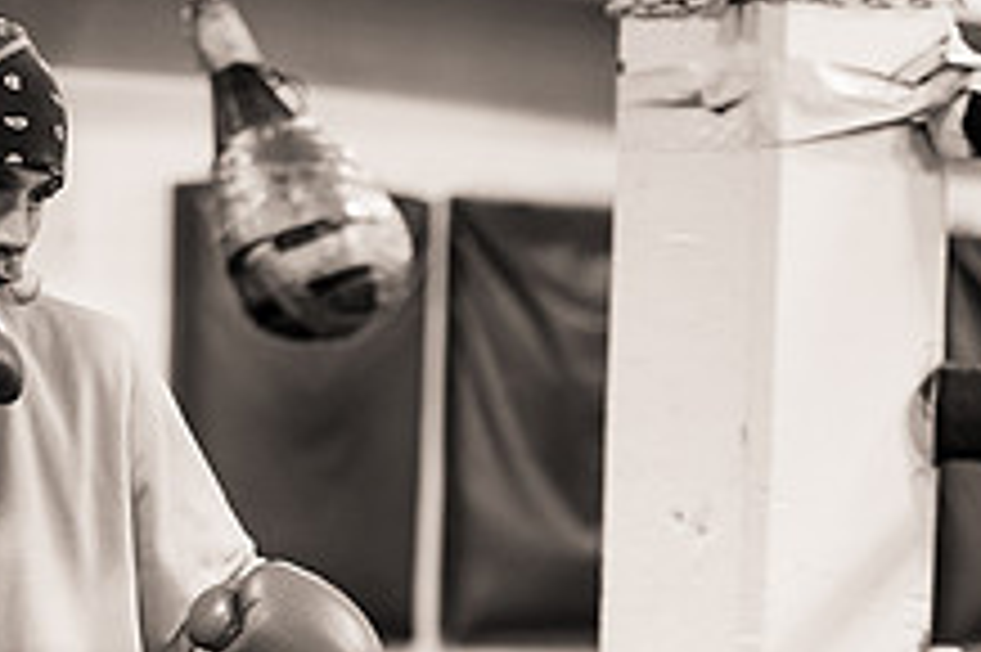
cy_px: 771
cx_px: 590
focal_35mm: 133
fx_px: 3621
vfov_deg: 10.1
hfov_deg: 15.4
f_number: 1.8
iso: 2000
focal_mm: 50
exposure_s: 1/500
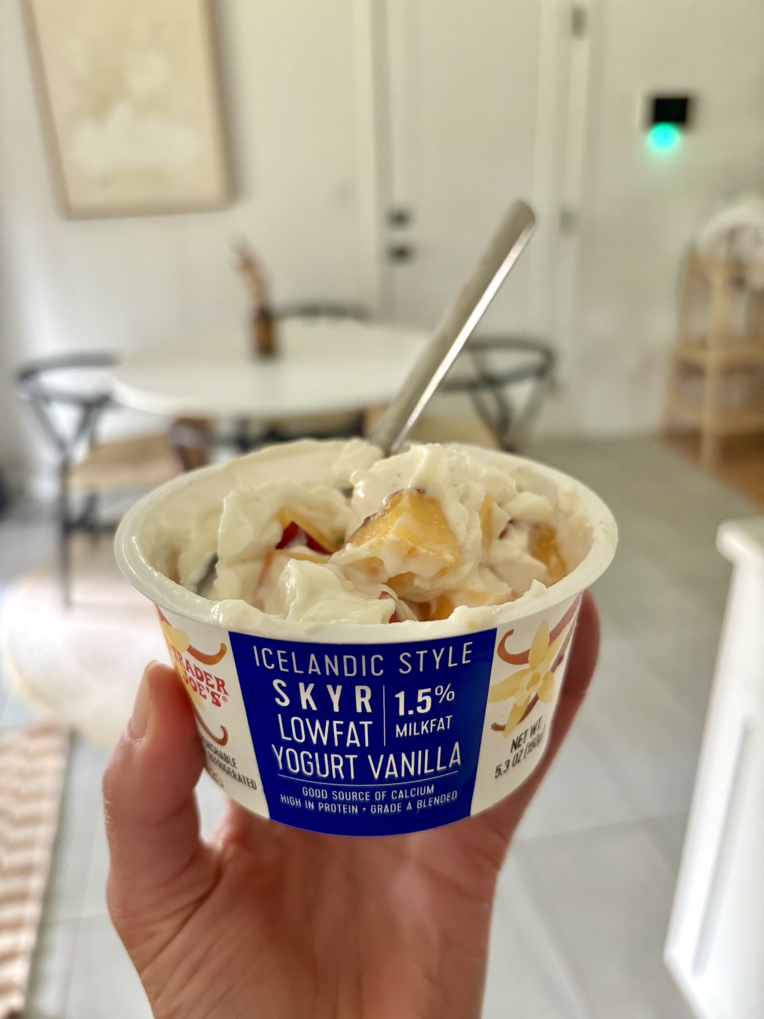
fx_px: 765
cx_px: 382
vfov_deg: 67.3
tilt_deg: -24.7
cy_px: 510
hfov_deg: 53.1
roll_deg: +1.6
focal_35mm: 26
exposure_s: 1/60
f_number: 1.6
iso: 250
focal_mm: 5.96
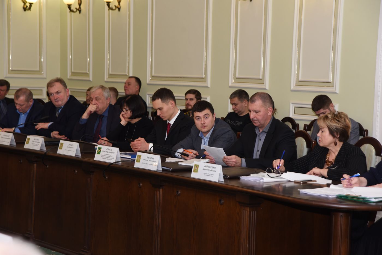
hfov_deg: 24.8
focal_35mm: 82
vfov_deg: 16.7
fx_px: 871
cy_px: 128
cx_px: 191
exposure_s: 1/200
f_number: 5.3
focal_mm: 82
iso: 1000
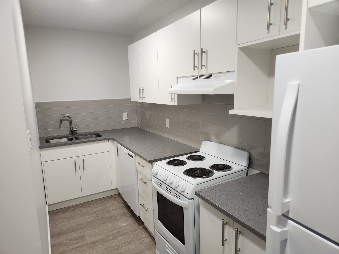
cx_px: 170
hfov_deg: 73.9
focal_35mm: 23
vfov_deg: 58.9
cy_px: 127
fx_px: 225
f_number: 1.8
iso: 200
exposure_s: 1/120
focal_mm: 5.4
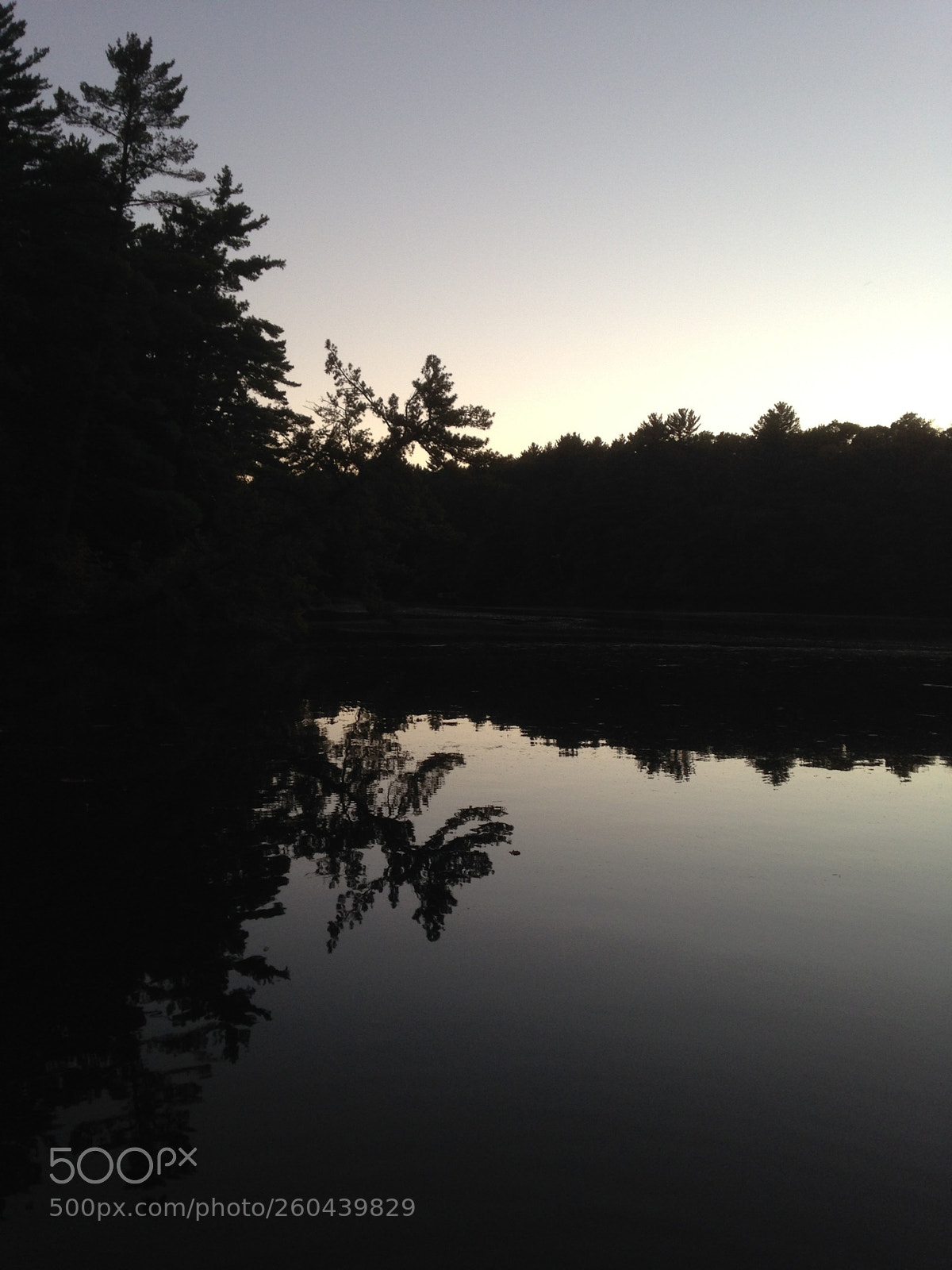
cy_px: 635
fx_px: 1210
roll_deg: -0.6
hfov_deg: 42.9
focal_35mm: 33
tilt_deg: +1.0
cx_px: 476
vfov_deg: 55.4
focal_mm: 4.12
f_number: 2.4
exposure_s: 1/60
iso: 64
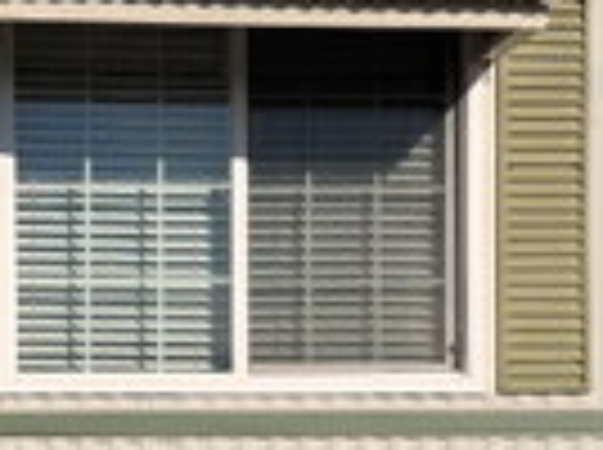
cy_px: 423
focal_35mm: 92
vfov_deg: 15.8
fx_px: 1600
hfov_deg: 21.1
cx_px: 122
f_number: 1.78
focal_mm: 6.76
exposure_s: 1/11905
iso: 80
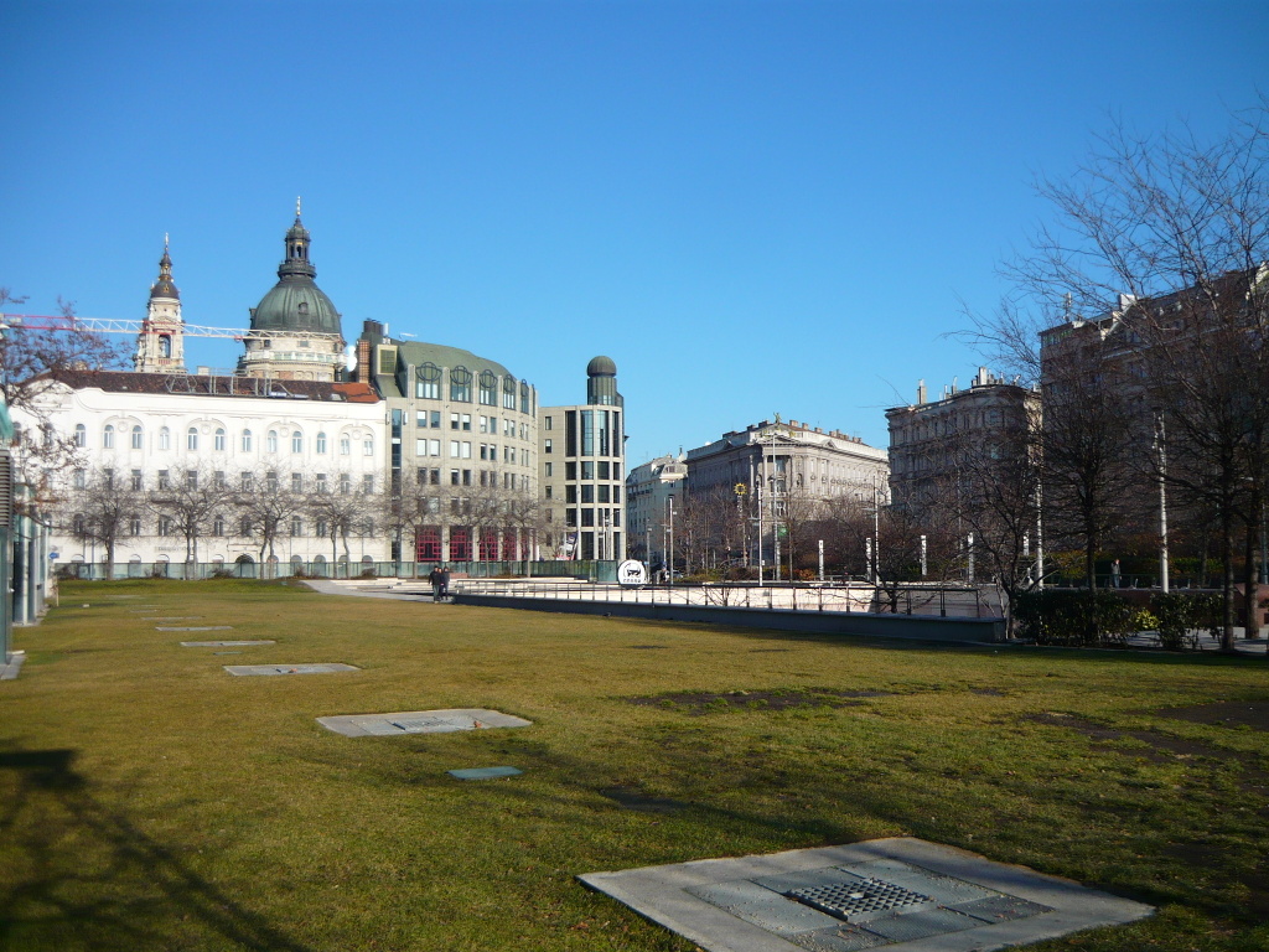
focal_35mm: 33
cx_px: 634
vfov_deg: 42.9
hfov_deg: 55.4
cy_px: 476
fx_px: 1210
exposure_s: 1/200
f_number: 8
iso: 100
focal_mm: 5.5
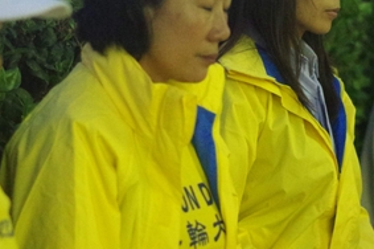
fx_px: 2200
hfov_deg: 9.7
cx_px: 320
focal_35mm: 212
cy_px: 140
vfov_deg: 6.5
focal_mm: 50
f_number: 2
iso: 3200
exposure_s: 1/80
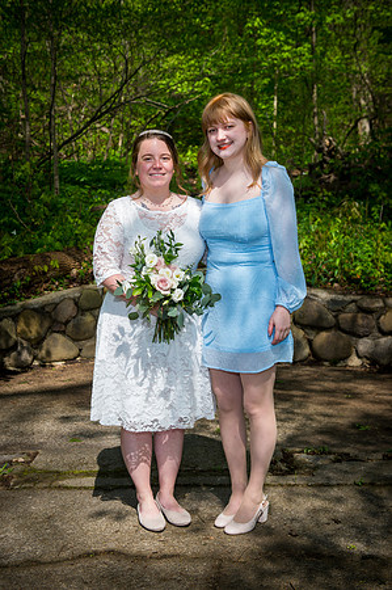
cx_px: 196
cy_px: 295
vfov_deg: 38.2
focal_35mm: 52
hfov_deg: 25.9
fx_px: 851
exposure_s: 1/250
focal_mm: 52
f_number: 4.8
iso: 100
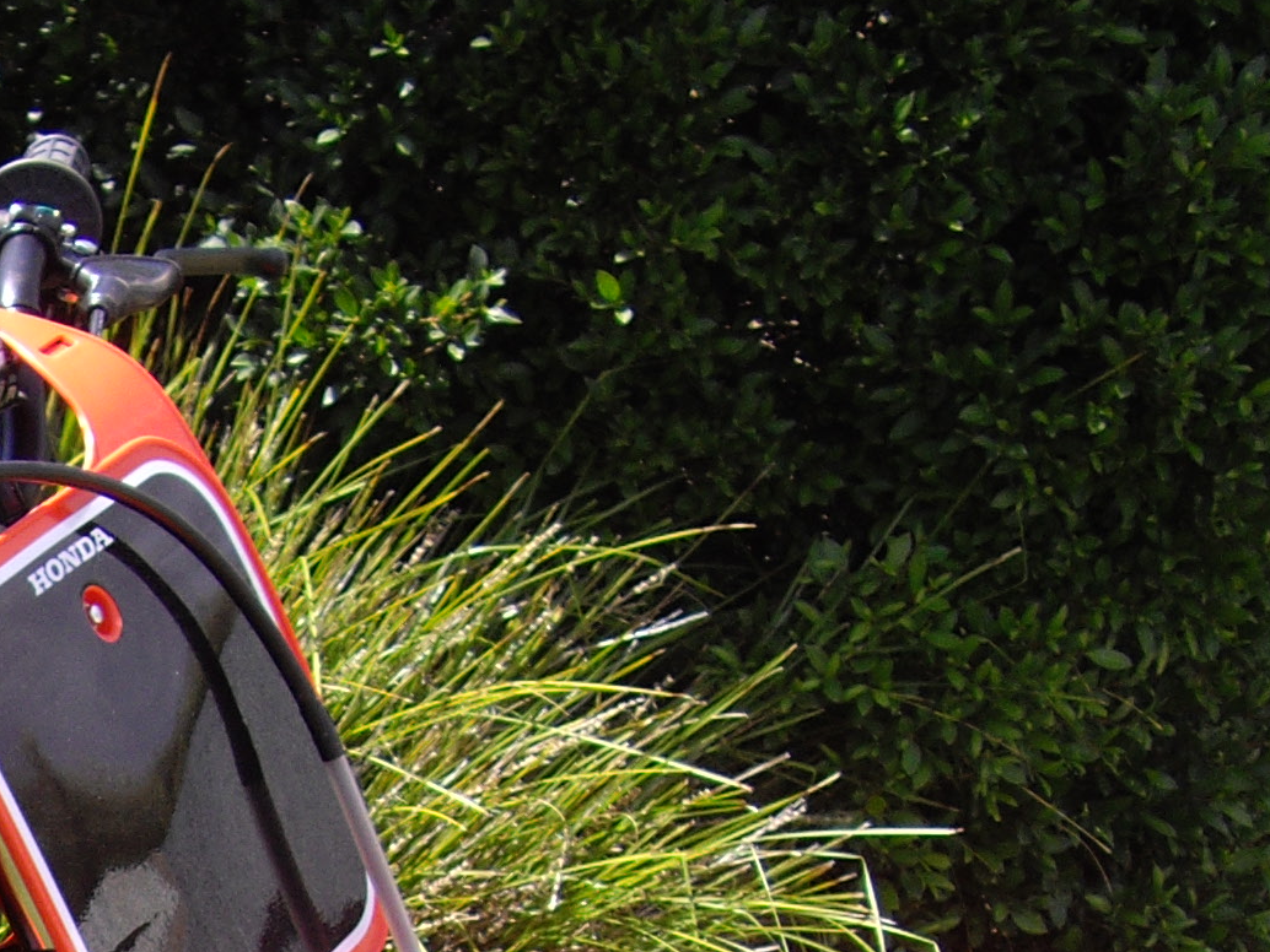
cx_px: -575
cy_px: 1718
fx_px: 5394
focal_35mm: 147
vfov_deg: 9.6
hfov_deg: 12.8
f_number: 2.8
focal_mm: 7.9
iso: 64
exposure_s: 1/400
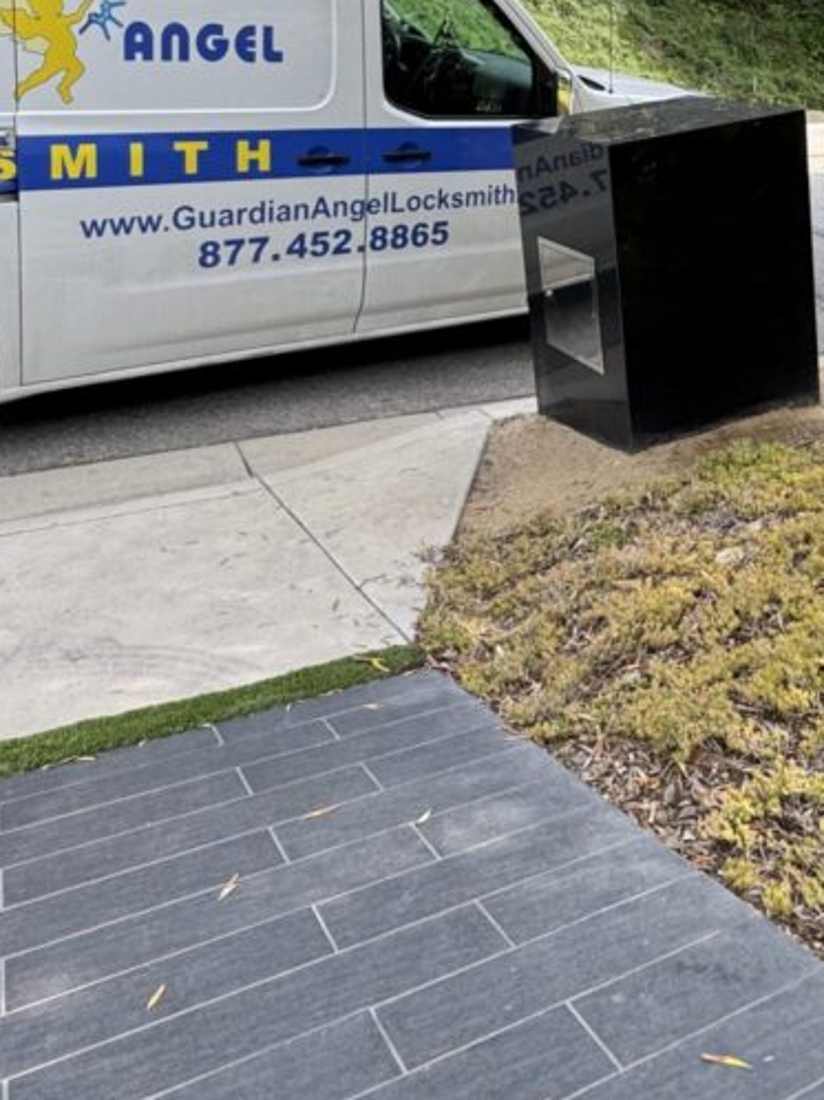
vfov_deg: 47.2
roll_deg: +4.1
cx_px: 557
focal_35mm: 36
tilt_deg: -7.8
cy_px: 148
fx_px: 1144
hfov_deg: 39.1
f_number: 2.2
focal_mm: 2.22
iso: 40
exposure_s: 1/347
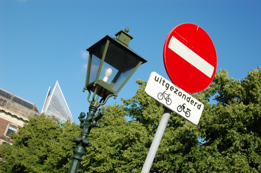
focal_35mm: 52
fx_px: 380
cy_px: 86
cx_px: 130
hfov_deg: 37.9
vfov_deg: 25.7
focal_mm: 35
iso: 200
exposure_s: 1/320
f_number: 9
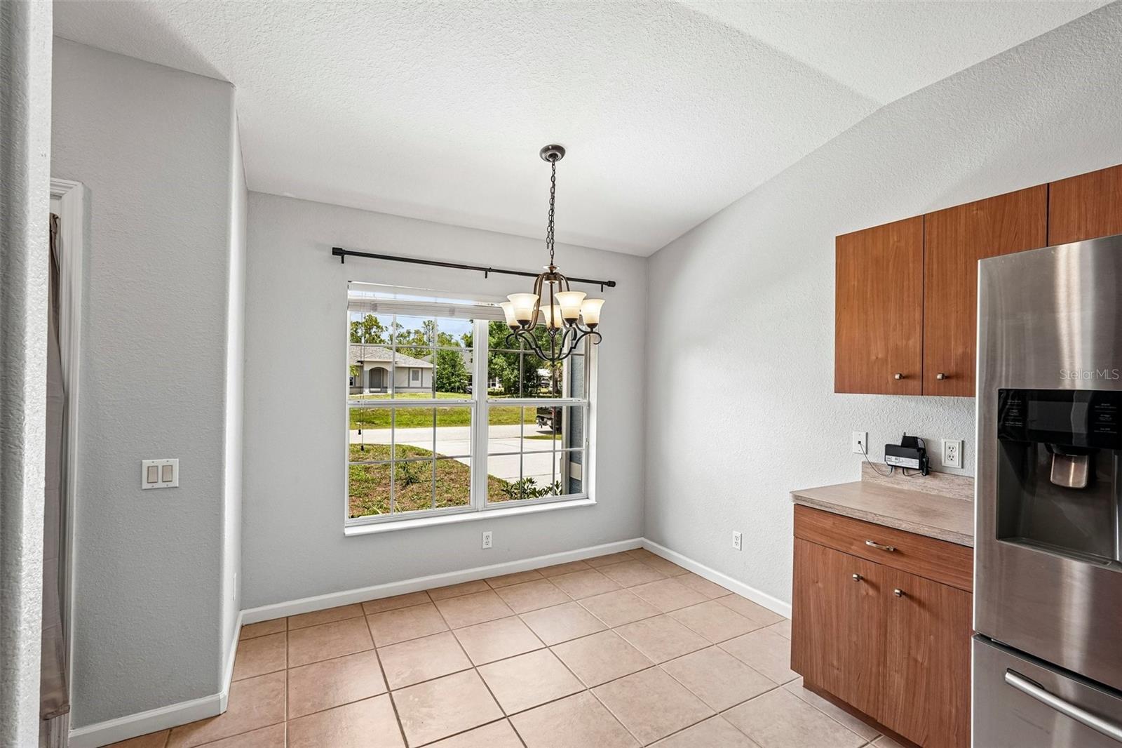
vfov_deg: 73.7
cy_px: 374
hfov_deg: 96.7
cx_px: 561
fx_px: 499
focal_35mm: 16
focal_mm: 16
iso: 400
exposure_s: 1/80
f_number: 8
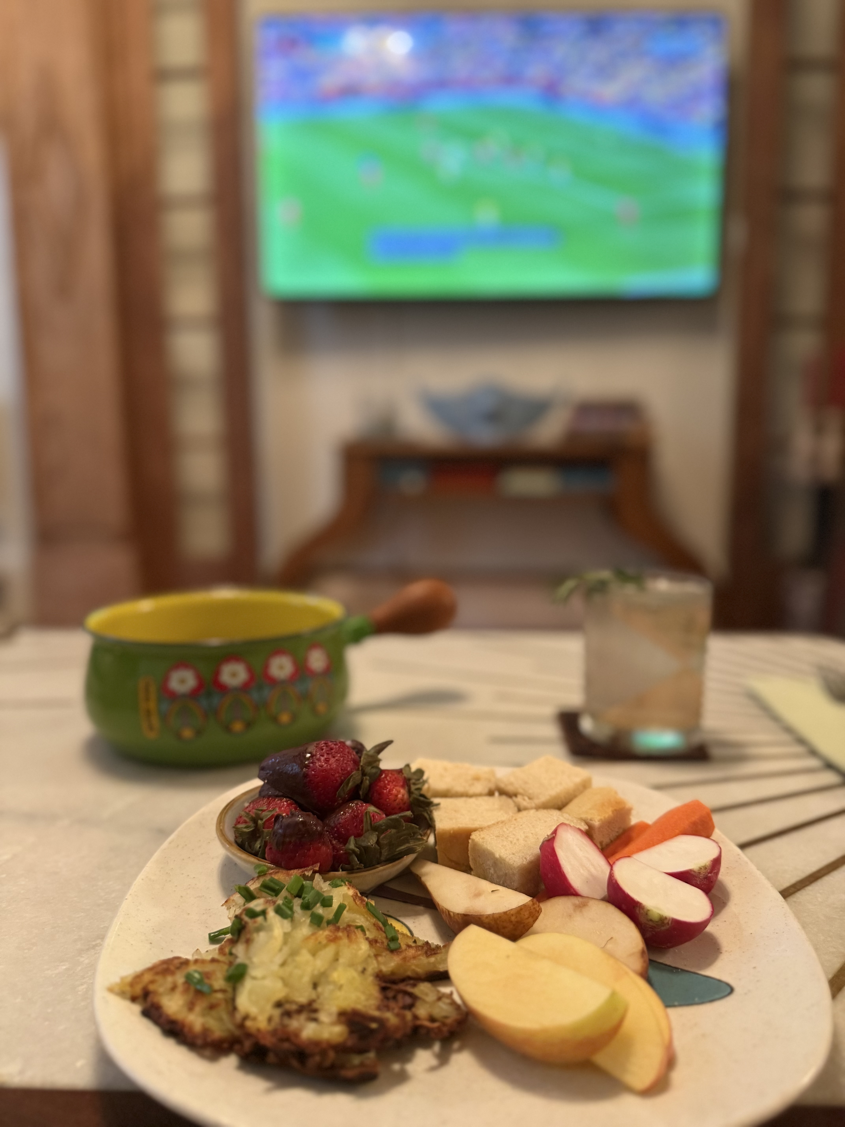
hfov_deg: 56.8
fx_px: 781
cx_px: 422
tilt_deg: -8.9
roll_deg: +0.2
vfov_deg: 71.6
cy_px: 564
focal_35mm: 24
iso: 400
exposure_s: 1/60
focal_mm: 6.76
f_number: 1.78
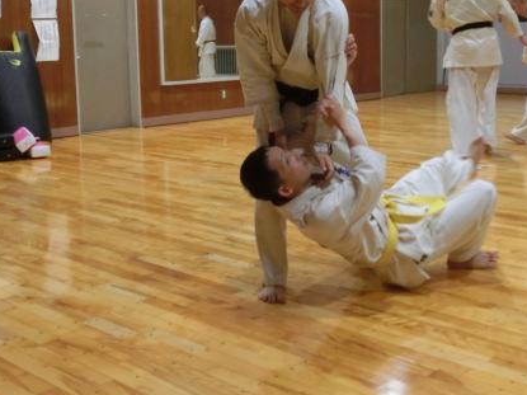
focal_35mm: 54
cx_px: 278
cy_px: 141
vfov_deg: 26.9
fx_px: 822
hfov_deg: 35.5
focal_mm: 6.1
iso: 500
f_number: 4
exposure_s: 1/125
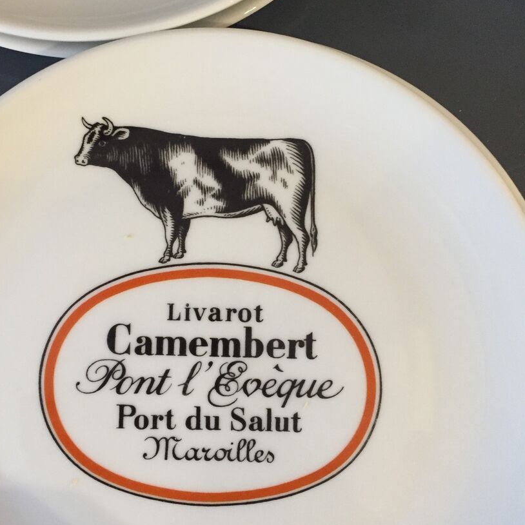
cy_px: 240
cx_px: 204
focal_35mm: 42
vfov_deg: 40.0
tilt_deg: -85.5
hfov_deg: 39.8
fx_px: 721
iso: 250
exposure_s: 1/33
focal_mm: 4.15
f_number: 2.2
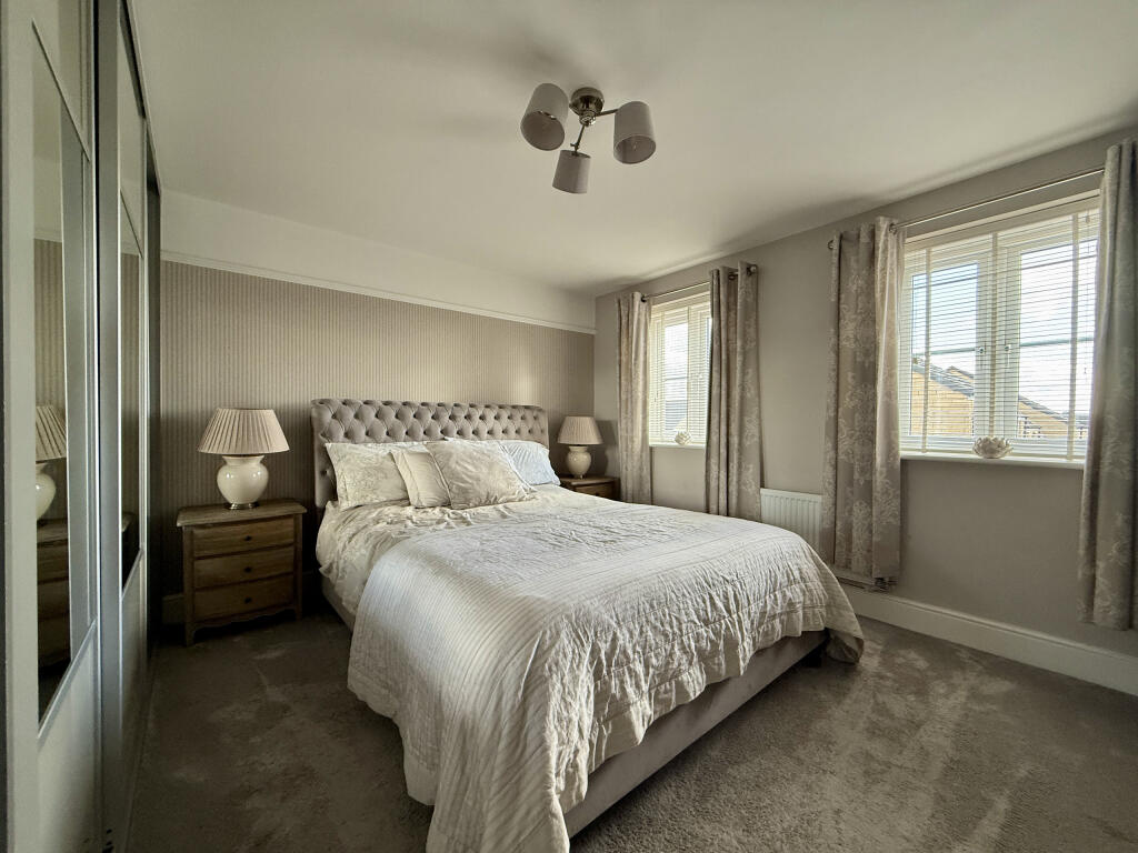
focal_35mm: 14
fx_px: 460
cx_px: 569
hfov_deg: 102.1
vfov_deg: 85.7
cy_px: 426
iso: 250
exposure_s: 1/99
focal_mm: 2.22
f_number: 2.2
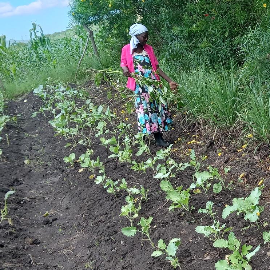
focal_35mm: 80
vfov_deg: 21.6
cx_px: 267
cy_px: 144
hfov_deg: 21.0
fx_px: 706
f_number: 2.8
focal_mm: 3.38
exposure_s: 1/500
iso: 100
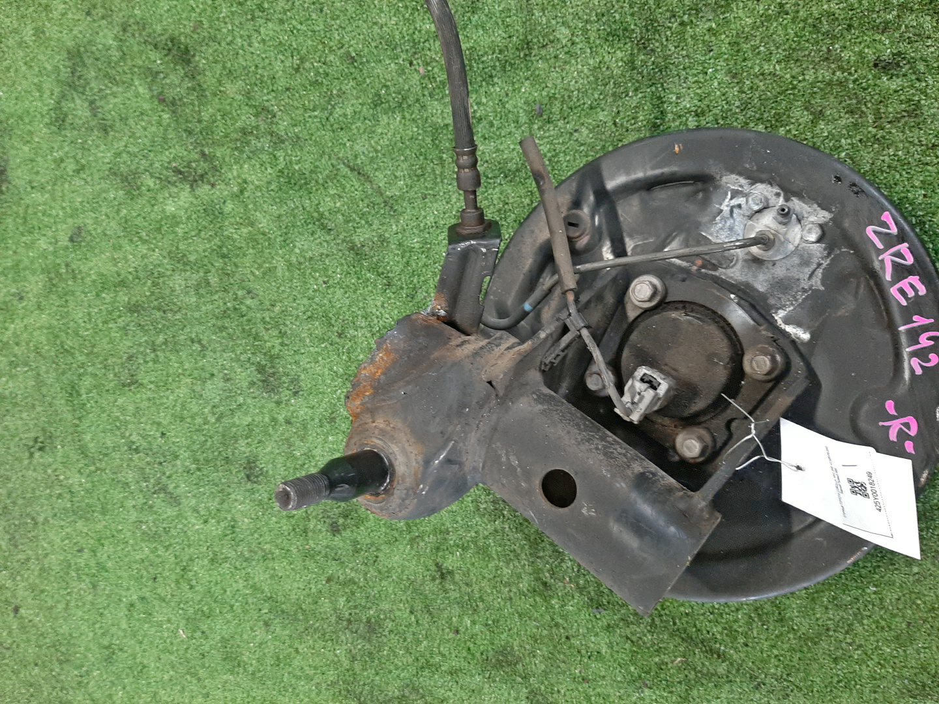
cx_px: 470
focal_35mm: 26
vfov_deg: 53.1
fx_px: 705
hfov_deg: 67.3
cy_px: 352
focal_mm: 3.93
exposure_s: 1/25
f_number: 1.7
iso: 229
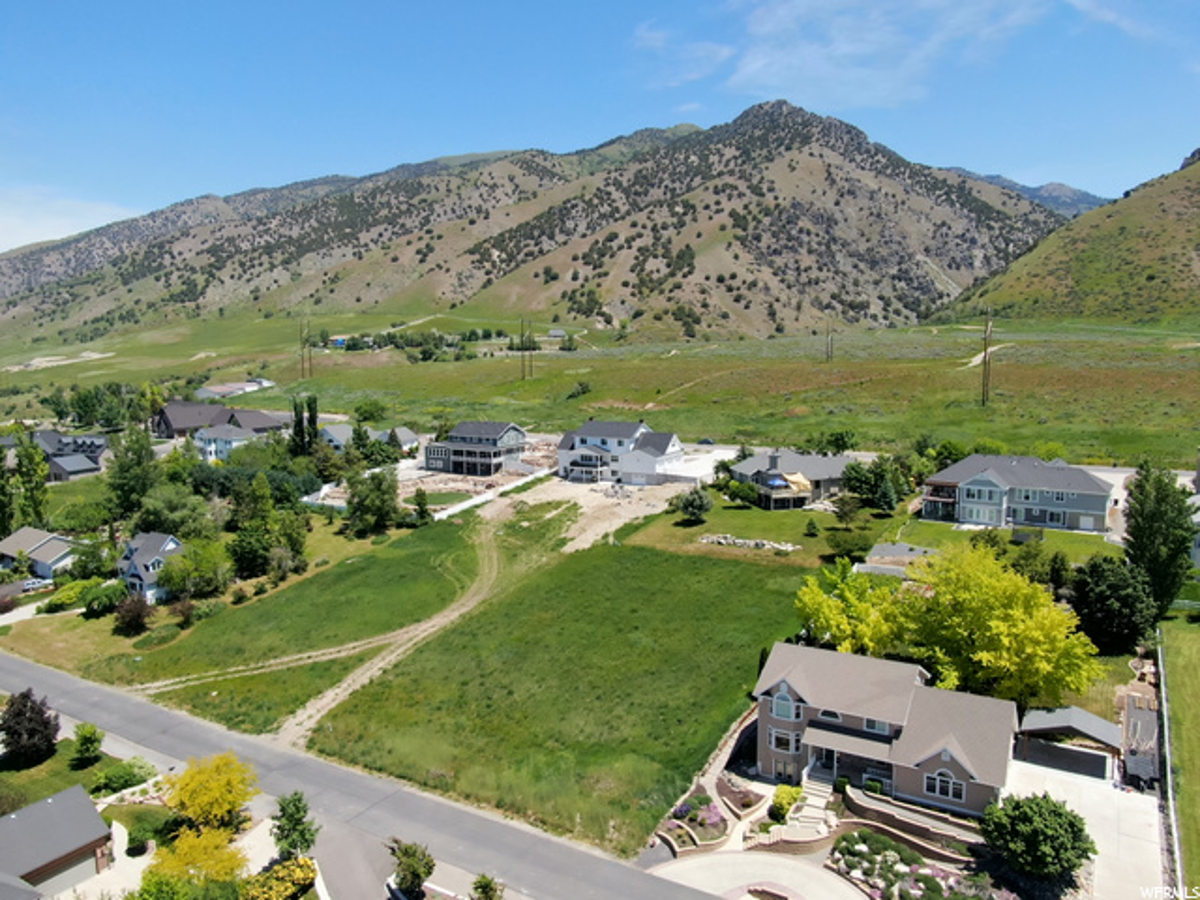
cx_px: 600
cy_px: 450
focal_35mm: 24
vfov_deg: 56.8
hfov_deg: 71.6
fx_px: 832
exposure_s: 1/1250
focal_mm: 4.39
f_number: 2.8
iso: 400
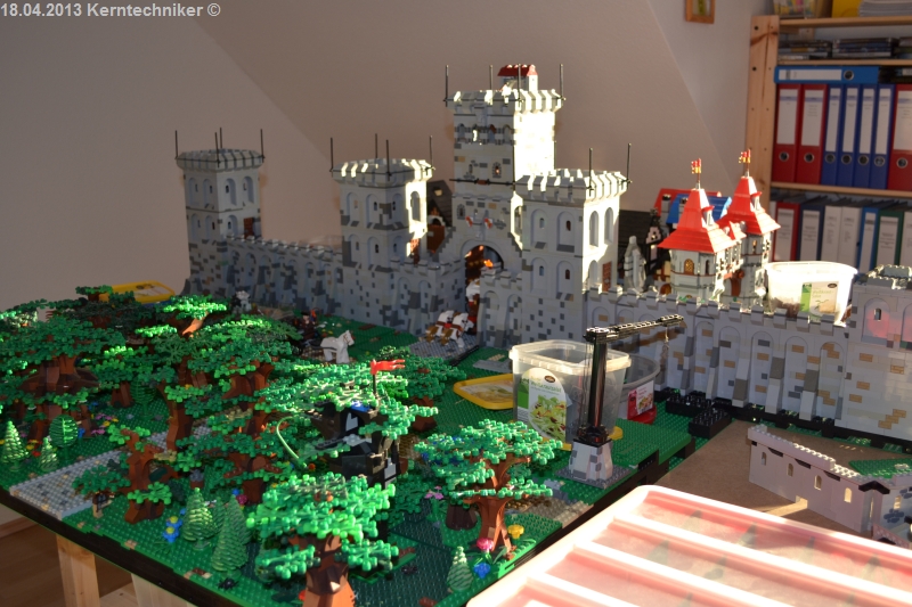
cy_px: 304
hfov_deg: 53.1
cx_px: 456
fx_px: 912
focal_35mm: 36
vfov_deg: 36.9
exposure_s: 1/30
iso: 140
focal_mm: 24
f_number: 4
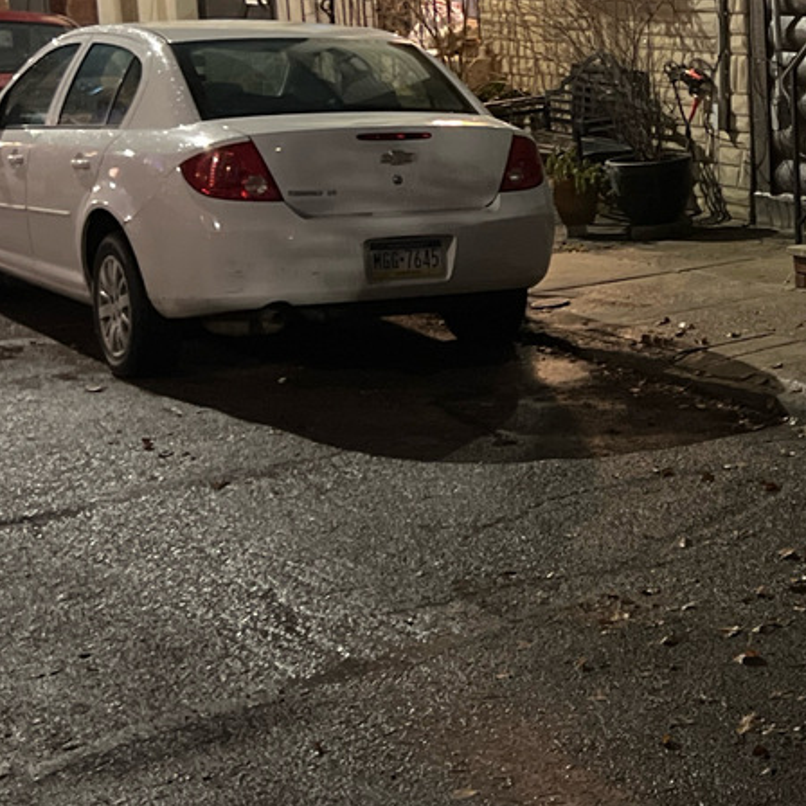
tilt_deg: -8.7
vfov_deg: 21.1
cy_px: 268
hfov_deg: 19.4
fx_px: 2160
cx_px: 1063
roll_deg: +0.6
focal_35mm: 82
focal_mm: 5.7
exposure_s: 1/15
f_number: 1.5
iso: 1250
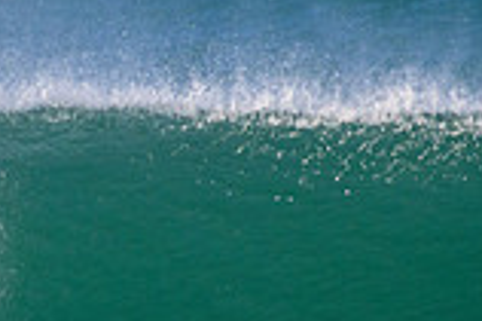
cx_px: 6
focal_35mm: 2939
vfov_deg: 0.5
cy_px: 356
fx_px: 39309
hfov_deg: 0.7
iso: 1600
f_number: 11
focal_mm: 800
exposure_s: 1/2000
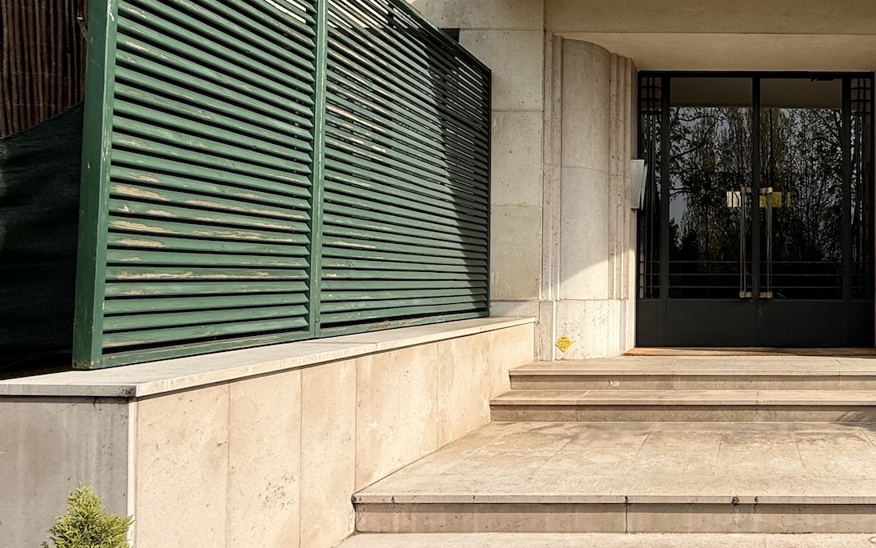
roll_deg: +0.3
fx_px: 621
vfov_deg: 47.6
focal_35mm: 26
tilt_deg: +2.3
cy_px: 275
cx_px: 754
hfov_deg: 61.7
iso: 50
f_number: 2.2
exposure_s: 1/1087
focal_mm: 2.22
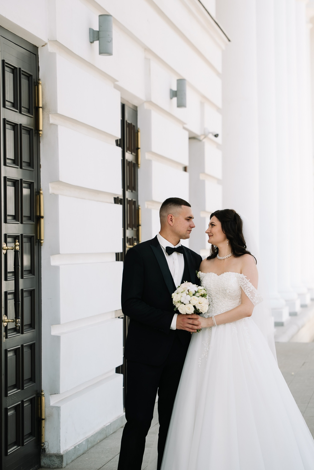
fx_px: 1202
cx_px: 199
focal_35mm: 92
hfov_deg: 14.9
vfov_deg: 22.1
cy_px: 242
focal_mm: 70
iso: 160
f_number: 2.8
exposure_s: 1/800
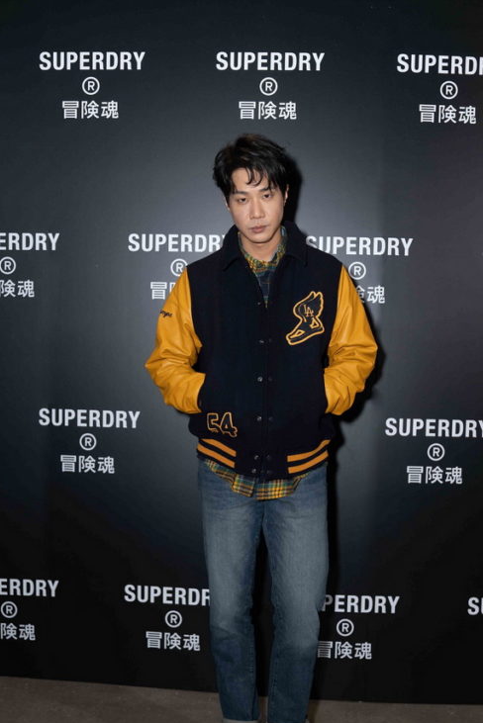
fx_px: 844
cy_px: 410
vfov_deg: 46.3
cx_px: 235
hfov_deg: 31.9
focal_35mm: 42
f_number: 5
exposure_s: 1/160
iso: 200
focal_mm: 30
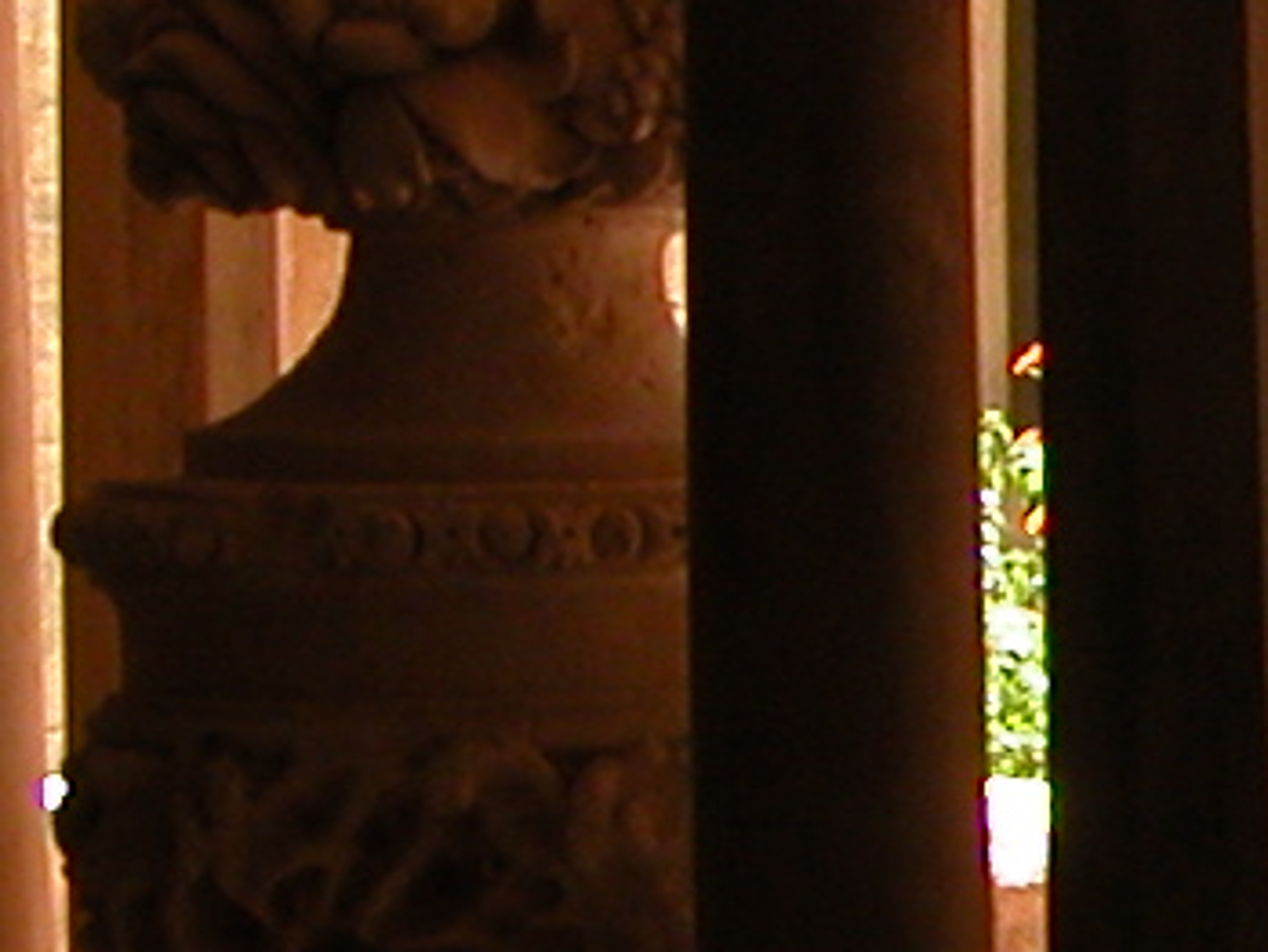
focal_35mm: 286
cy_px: 523
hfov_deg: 6.6
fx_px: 10480
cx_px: 3106
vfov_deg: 5.2
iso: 100
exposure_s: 1/80.2
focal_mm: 10
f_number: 3.6
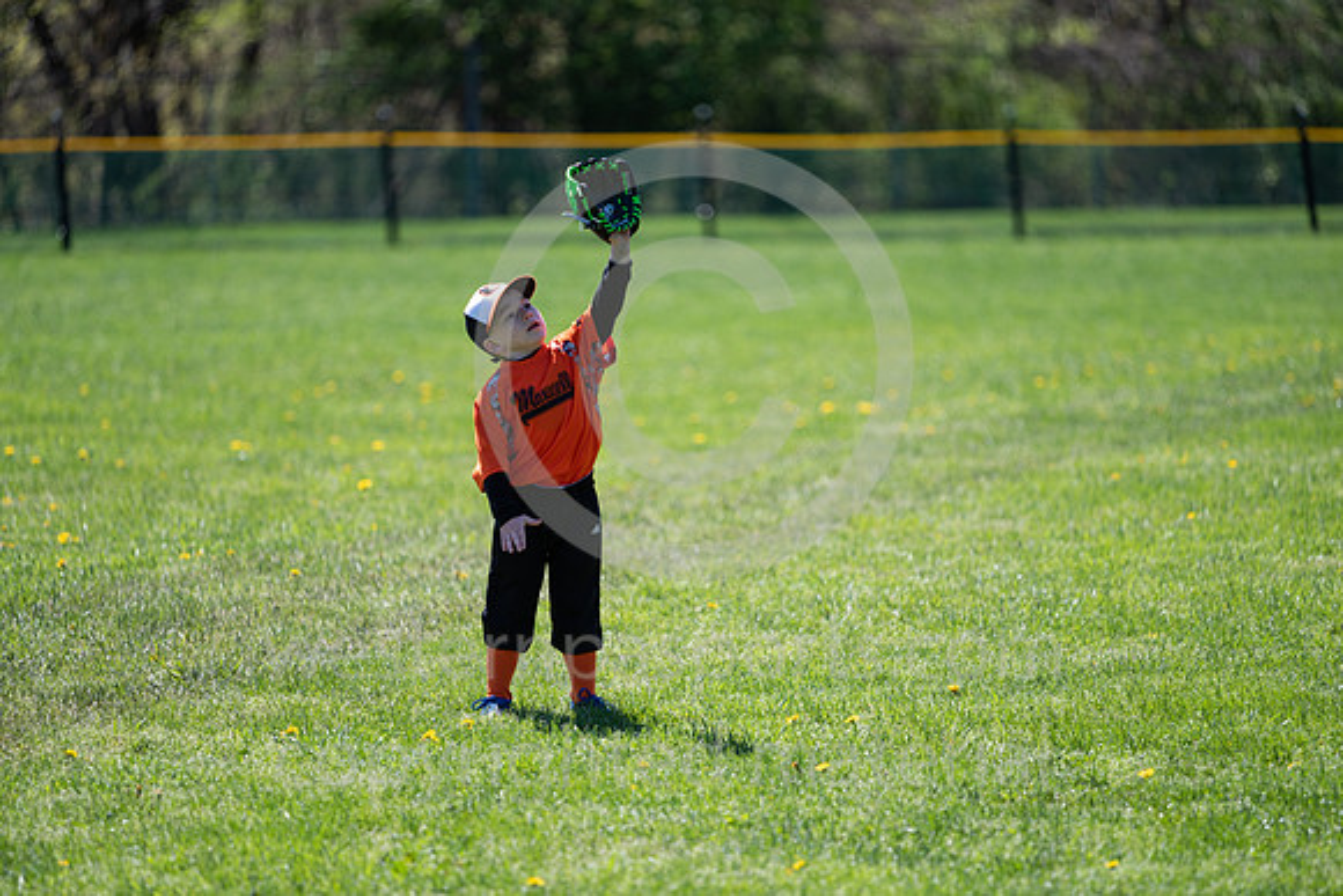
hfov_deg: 10.3
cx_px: 672
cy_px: 448
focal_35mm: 200
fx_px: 7463
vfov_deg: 6.9
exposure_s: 1/640
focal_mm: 200
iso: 64
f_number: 2.8
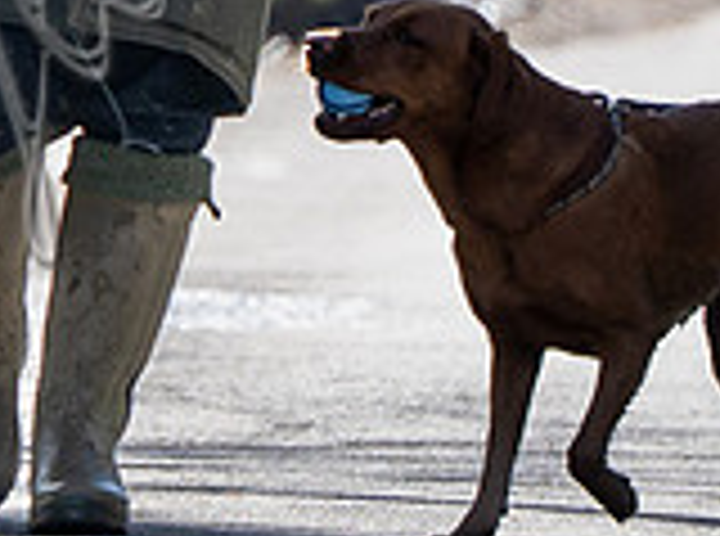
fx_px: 44896
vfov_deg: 0.7
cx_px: 17
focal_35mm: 2165
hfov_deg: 0.9
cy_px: -186
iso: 400
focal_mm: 200
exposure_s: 1/1000
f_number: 4.5
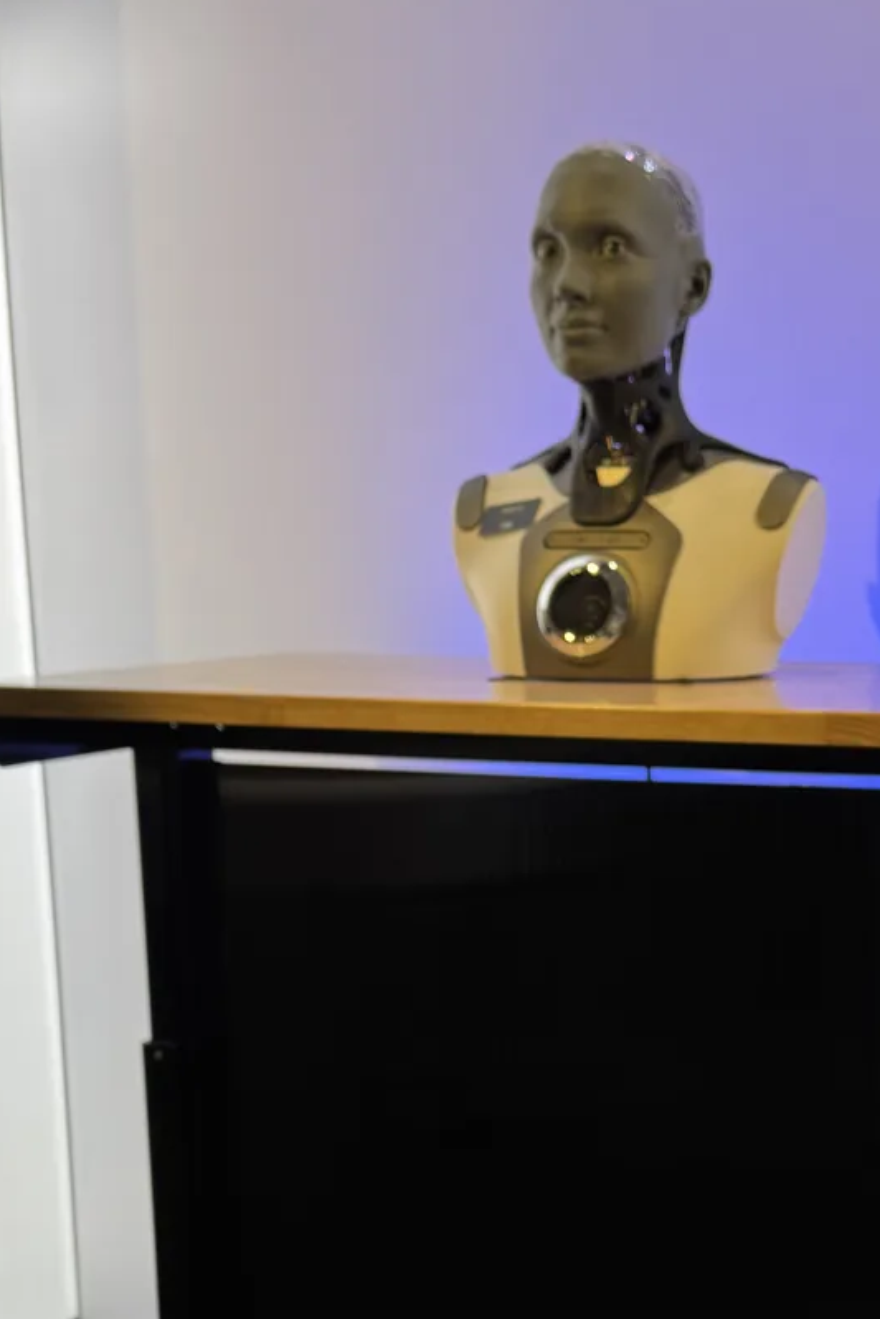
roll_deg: +0.2
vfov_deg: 32.7
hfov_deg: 22.3
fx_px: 2199
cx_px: 730
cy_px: 1010
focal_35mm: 60
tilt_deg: -12.8
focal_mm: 6.76
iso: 100
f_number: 1.78
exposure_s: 1/123
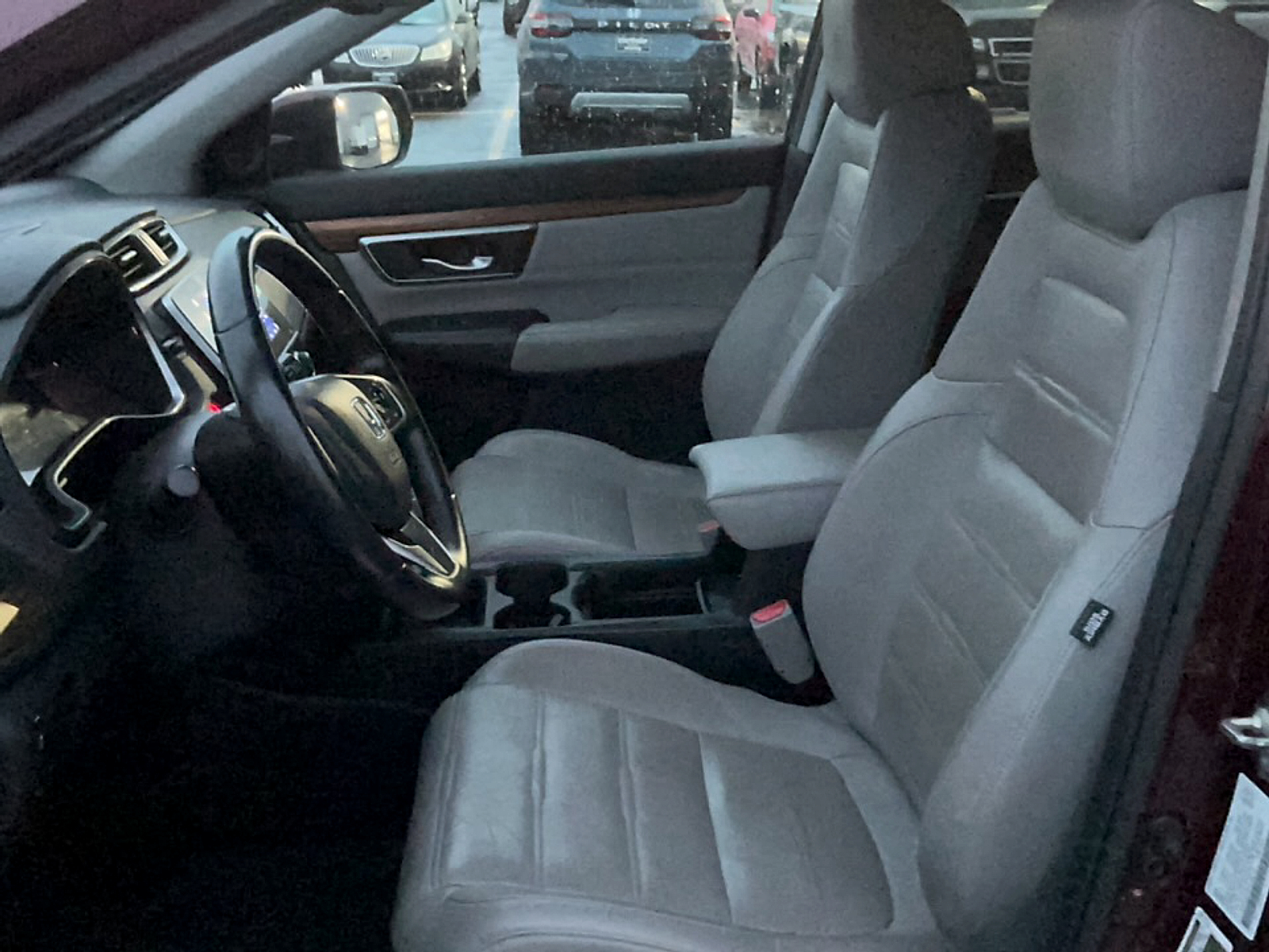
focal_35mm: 30
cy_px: 476
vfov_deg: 46.8
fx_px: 1100
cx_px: 634
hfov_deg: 60.0
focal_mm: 3
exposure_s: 1/40
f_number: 1.8
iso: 1250
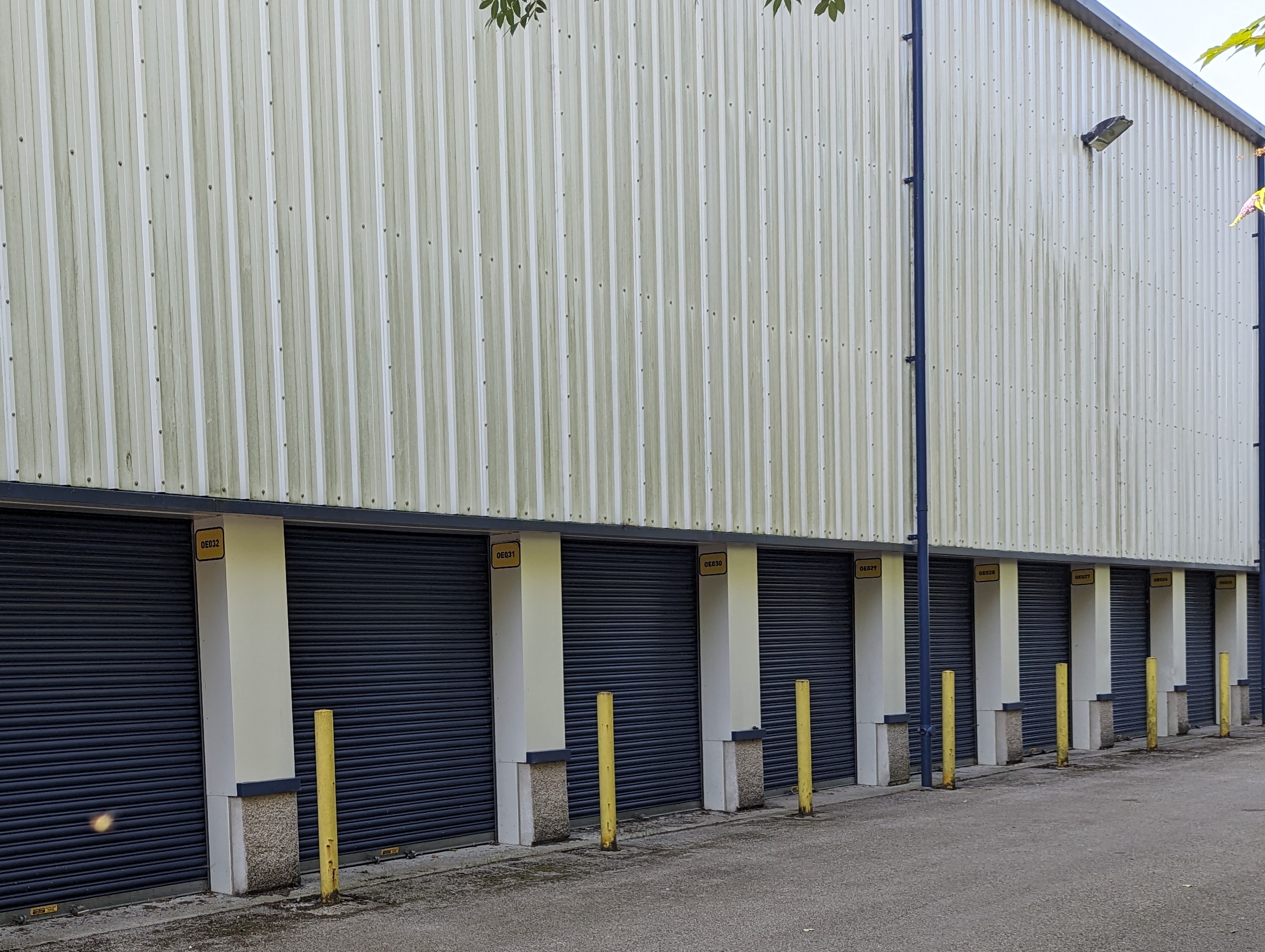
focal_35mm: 42
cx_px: 321
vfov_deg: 33.6
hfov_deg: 43.4
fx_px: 1537
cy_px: 730
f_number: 1.85
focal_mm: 6.81
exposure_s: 1/269
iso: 41
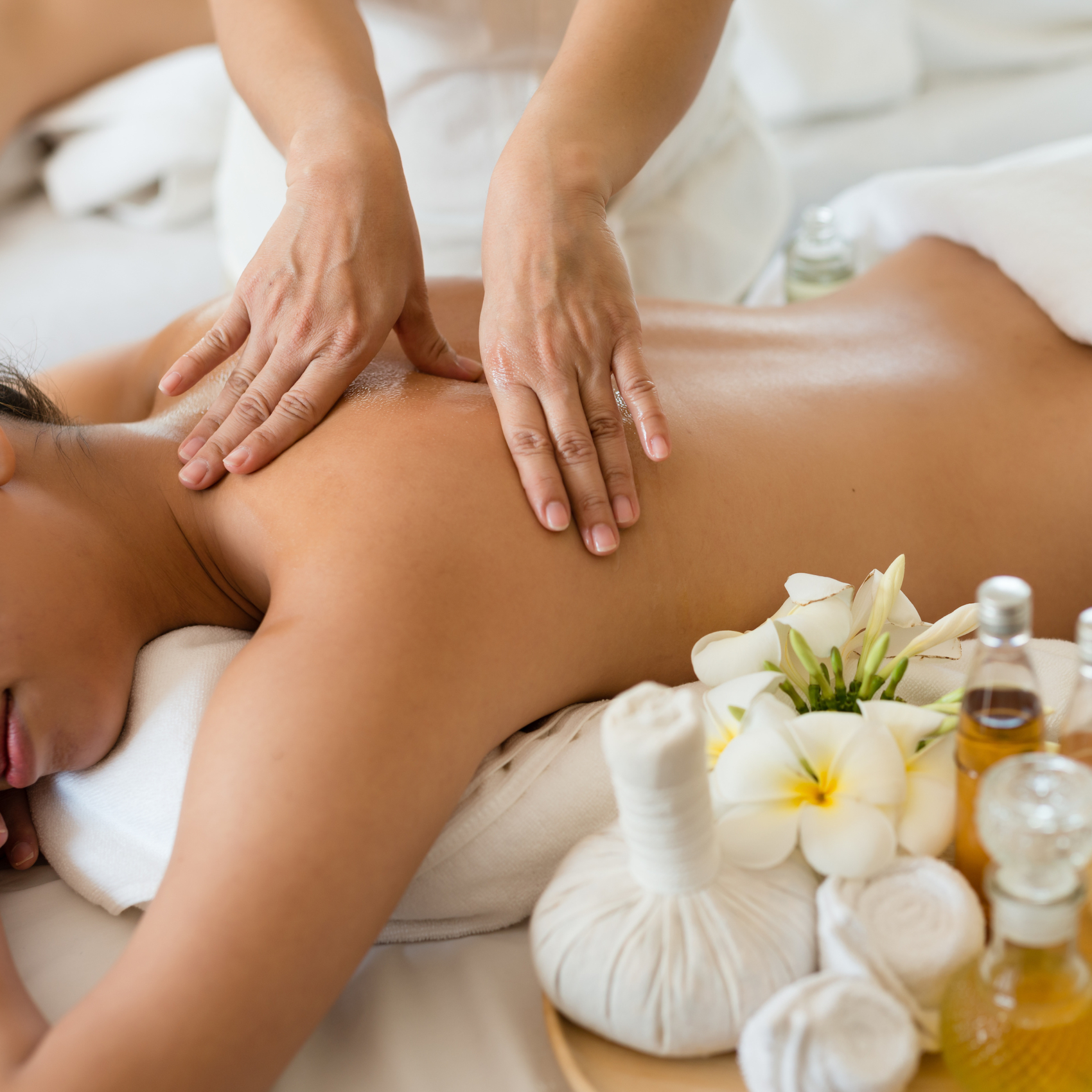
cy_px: 545
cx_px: 611
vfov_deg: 26.9
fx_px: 2284
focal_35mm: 64
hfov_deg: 26.9
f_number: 2.5
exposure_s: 1/250
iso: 200
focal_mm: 50
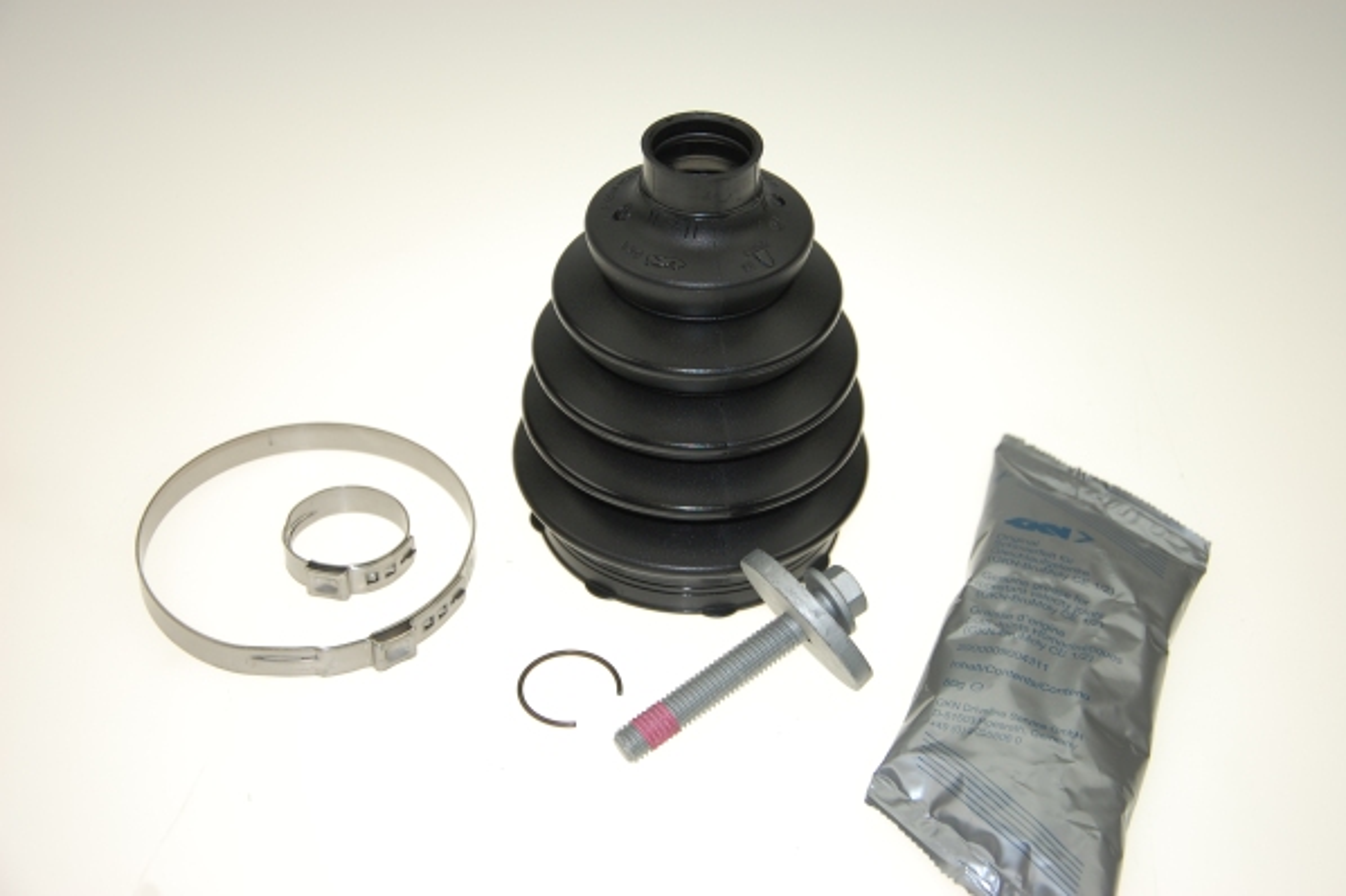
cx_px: 673
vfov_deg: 22.6
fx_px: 2242
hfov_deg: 33.4
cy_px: 448
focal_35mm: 60
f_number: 5.6
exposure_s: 1/500
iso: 280
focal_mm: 40
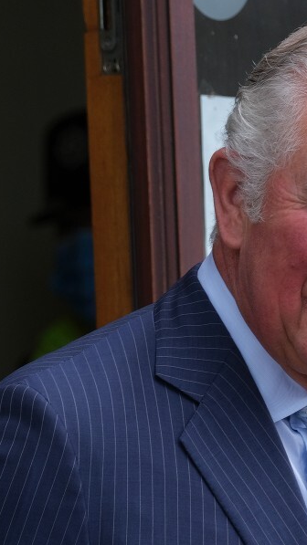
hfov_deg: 2.6
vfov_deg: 4.6
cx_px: 317
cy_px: 273
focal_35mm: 466
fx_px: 6741
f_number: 6.4
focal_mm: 196.6
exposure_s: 1/500
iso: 800
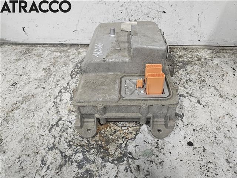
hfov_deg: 73.9
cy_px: 89
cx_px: 118
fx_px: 157
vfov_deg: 58.9
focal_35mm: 23
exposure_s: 1/100
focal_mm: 5.4
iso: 320
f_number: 1.8
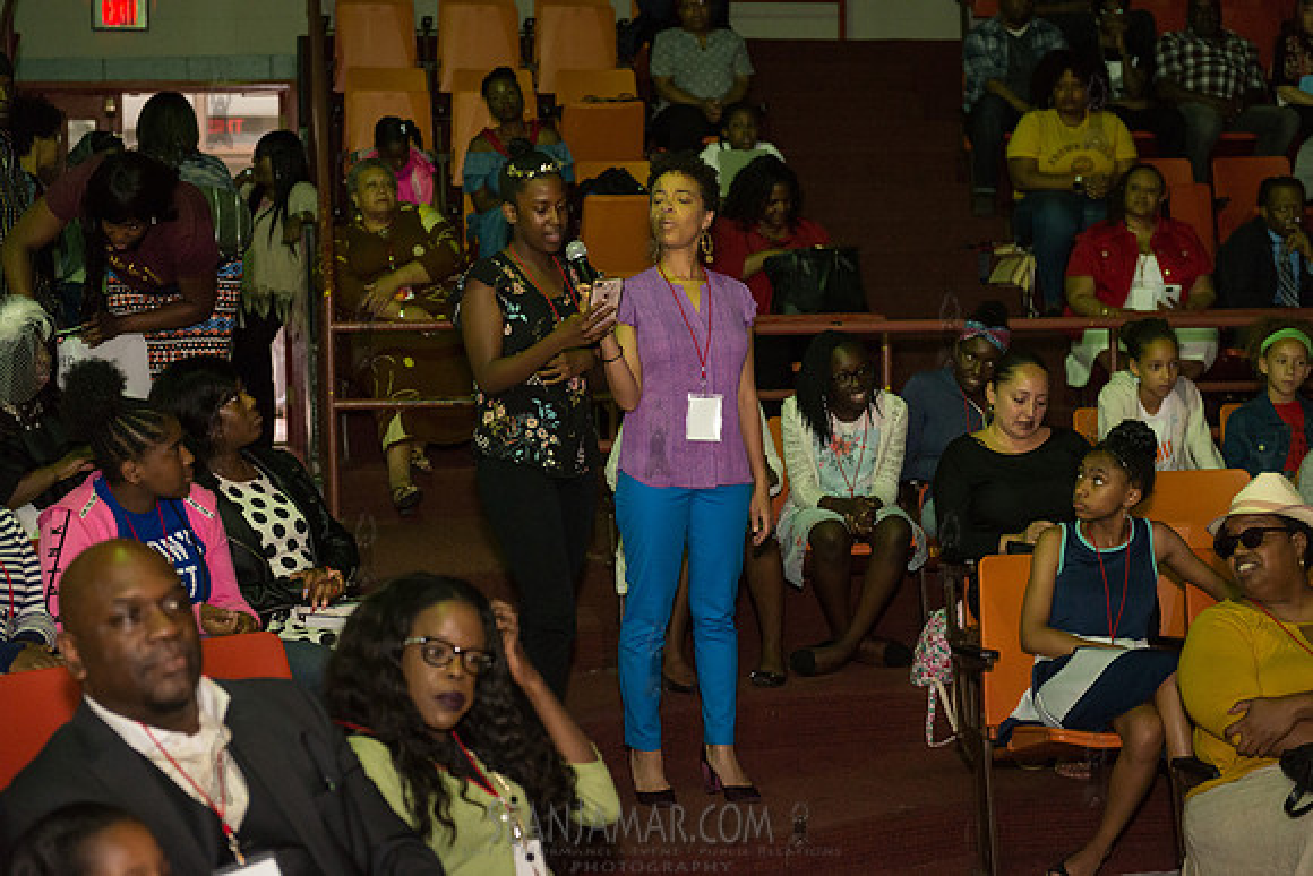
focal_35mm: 62
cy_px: 438
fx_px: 2262
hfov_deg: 32.4
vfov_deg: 21.9
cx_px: 656
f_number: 3.2
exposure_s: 1/400
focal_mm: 62
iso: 3200
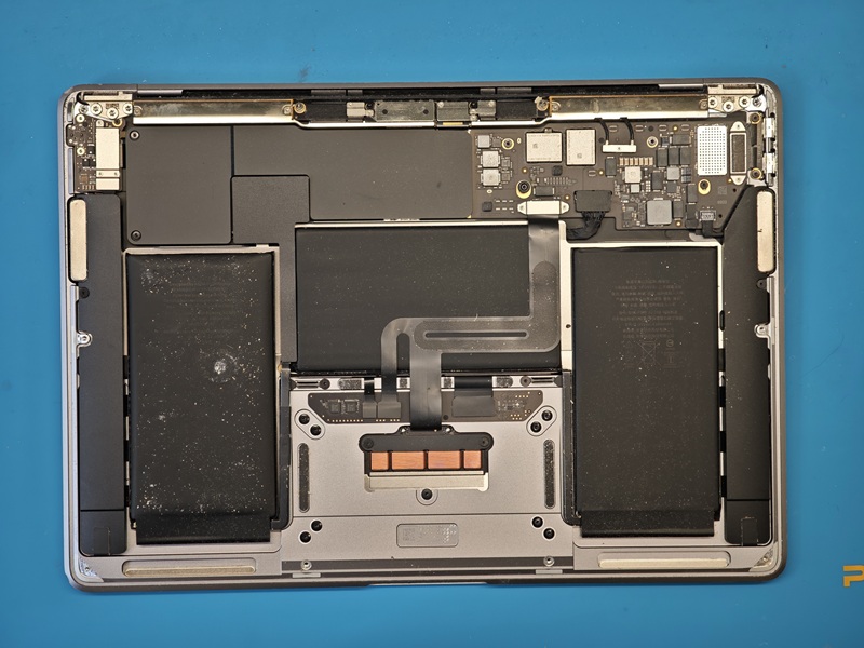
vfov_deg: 21.0
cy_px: 324
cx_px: 432
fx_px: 1747
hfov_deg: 27.8
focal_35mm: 70
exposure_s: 1/100
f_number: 1.8
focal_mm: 11.5
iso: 80
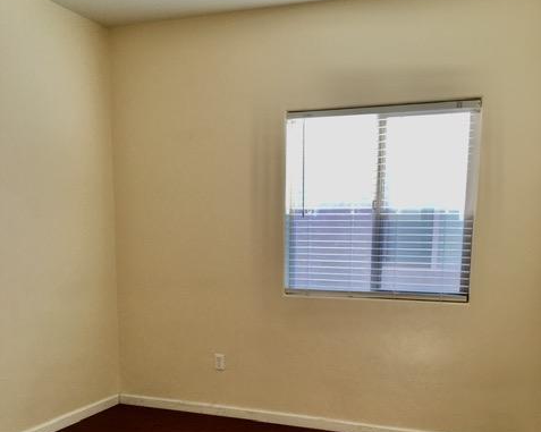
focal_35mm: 38
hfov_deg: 48.0
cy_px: 328
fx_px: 608
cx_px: 271
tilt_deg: -9.7
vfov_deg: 38.1
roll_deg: -1.5
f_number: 2.2
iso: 40
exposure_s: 1/120
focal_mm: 4.15
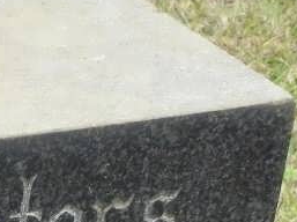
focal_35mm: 290
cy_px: 510
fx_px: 2485
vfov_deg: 5.0
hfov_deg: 6.7
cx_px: -208
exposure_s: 1/50
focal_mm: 11
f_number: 3.5
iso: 80
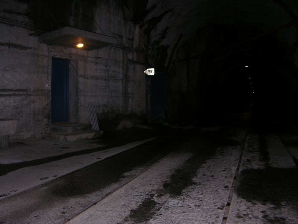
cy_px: 112
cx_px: 149
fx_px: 301
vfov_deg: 40.7
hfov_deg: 52.6
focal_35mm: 35
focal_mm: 8.9
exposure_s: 1/60.1
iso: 100
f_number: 2.8
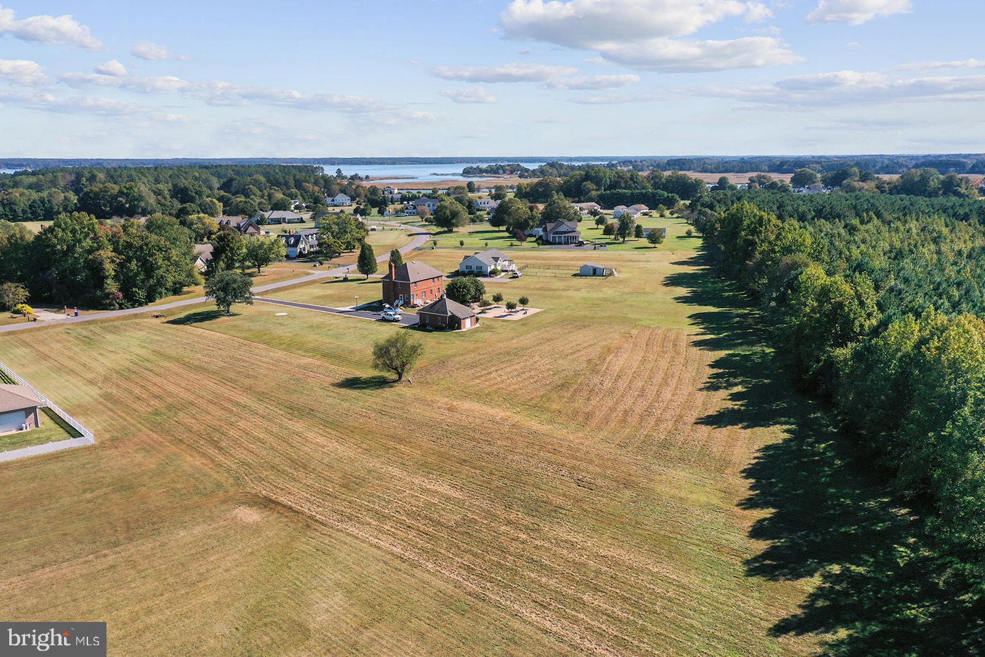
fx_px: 766
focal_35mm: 28
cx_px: 492
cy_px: 328
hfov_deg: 65.5
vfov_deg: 46.4
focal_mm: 10.26
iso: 100
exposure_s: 1/640
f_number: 6.3
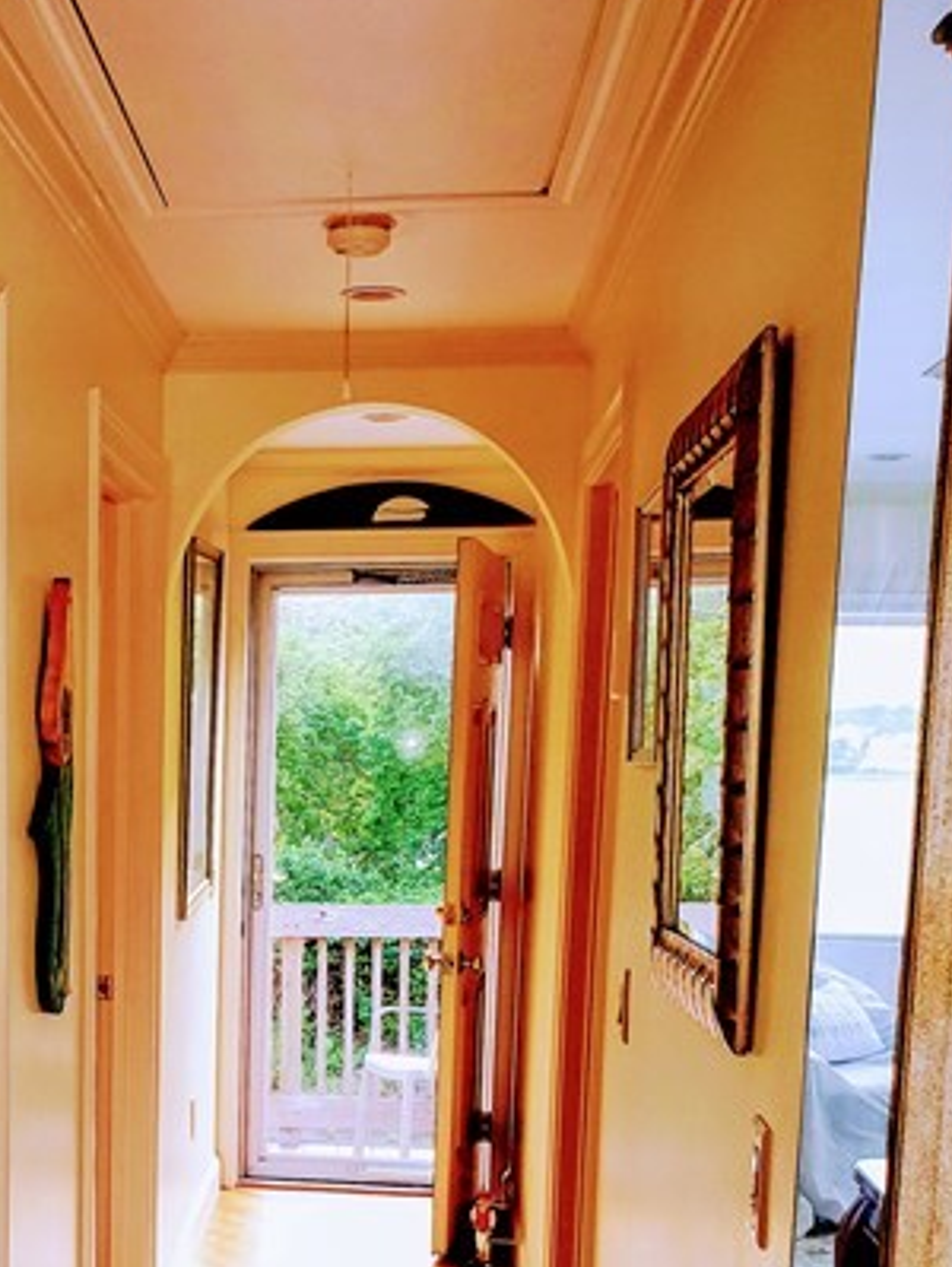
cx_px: 73
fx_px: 1831
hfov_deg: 27.9
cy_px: 1019
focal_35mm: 50
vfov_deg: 36.8
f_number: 2.4
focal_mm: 4.3
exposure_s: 1/60
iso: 80
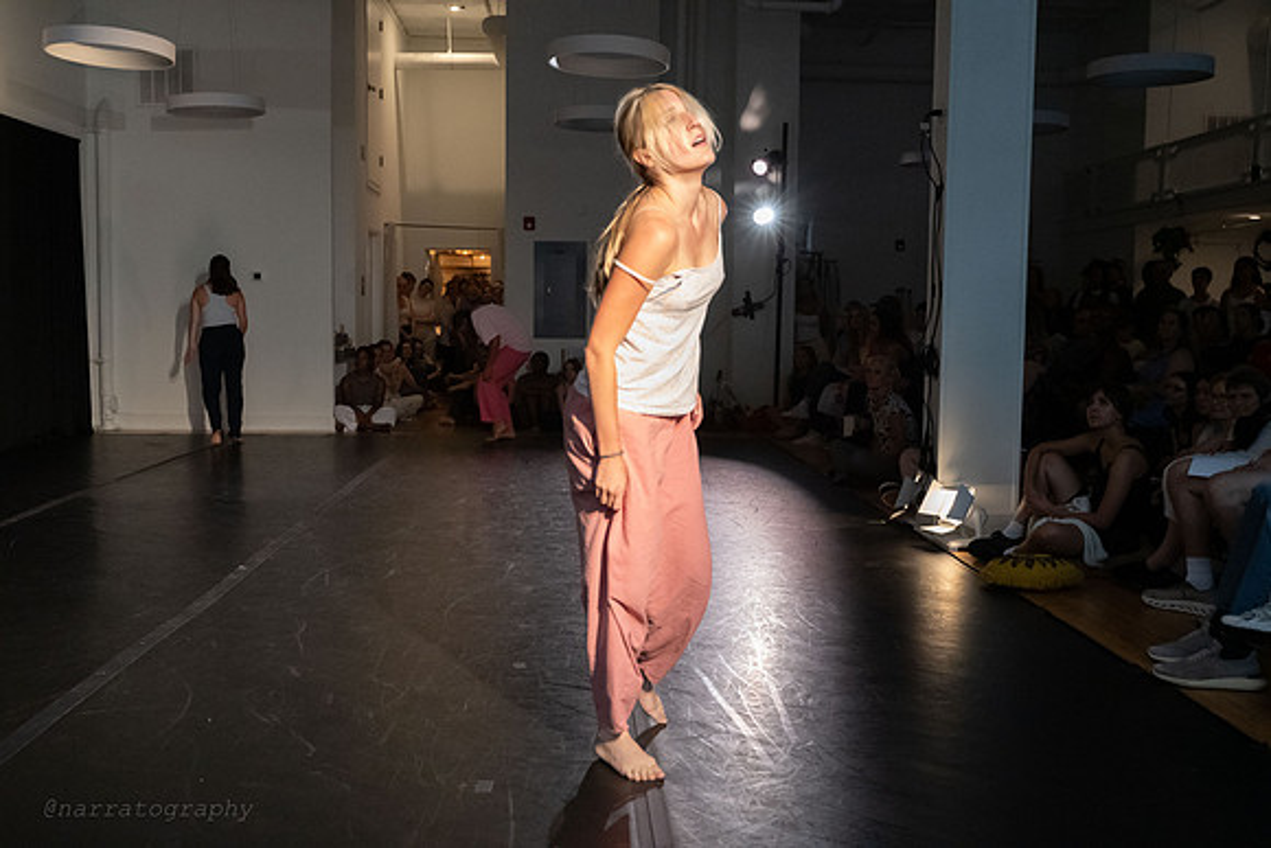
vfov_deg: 35.1
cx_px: 636
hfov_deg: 50.7
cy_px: 424
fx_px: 1342
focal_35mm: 38
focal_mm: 38
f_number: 4
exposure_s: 1/400
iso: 6400
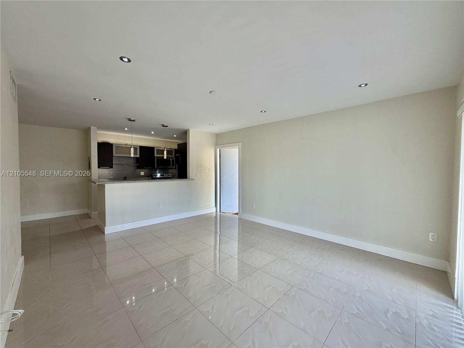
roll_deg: -0.2
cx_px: 232
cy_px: 174
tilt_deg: -0.7
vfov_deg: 85.7
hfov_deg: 102.1
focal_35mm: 14
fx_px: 188
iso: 160
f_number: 2.2
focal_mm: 2.22
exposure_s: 1/120
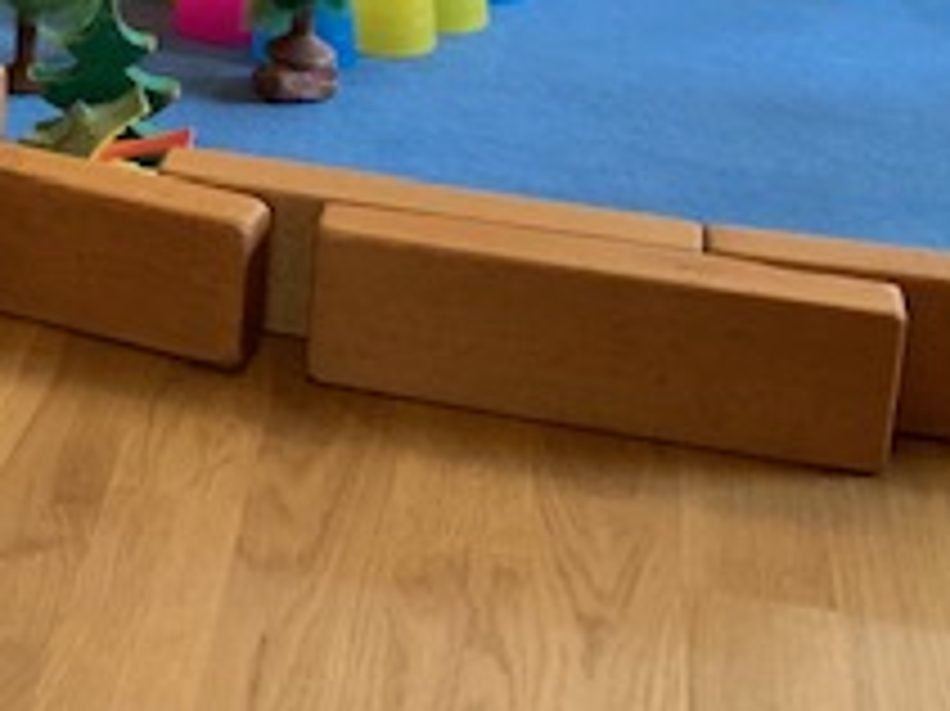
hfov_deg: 20.2
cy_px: -184
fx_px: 2414
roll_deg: +0.9
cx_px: -324
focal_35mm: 88
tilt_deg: -15.8
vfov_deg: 16.0
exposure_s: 1/50
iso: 160
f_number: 1.8
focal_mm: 3
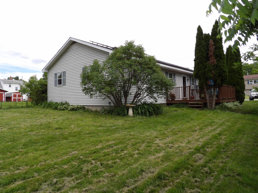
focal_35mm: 24
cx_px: 129
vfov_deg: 56.8
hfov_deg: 71.6
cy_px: 96
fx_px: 179
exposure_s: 1/886
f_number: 4.6
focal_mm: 4.3
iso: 161
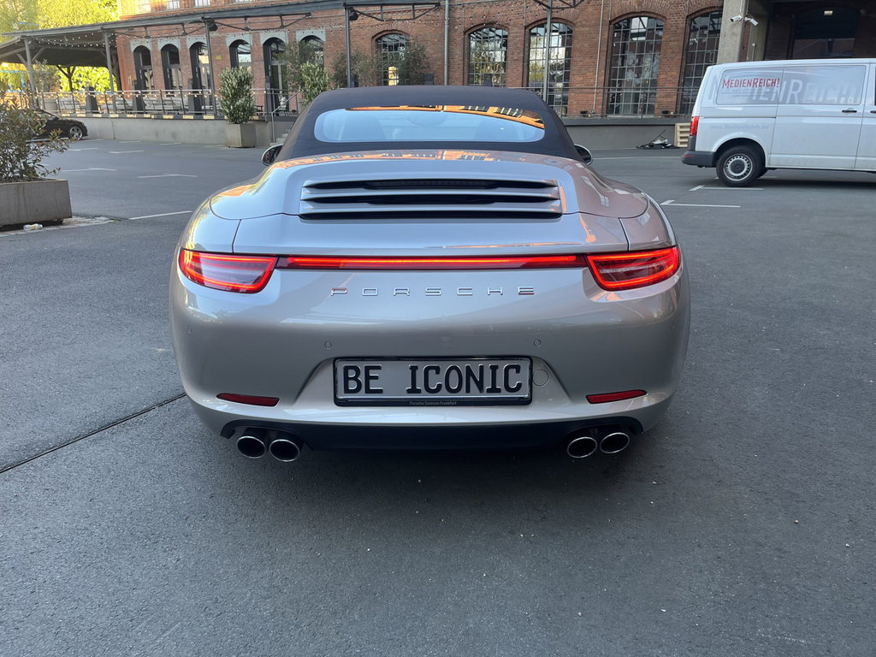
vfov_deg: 53.1
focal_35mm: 26
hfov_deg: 67.3
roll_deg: -0.2
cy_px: 328
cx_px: 438
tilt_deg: -17.7
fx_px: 658
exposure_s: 1/121
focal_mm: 5.1
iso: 40
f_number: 1.6
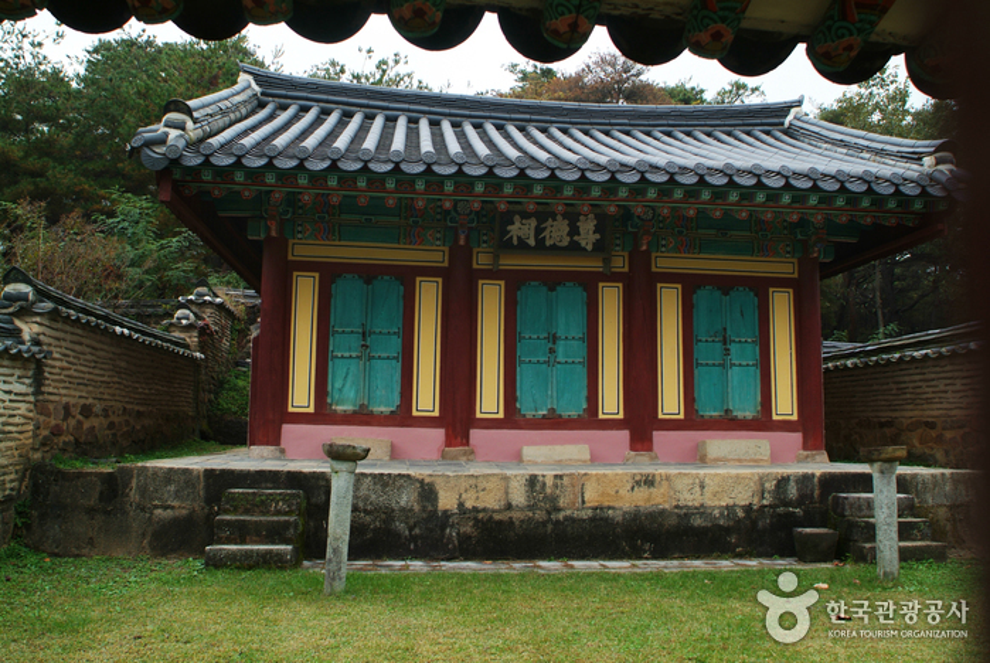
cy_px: 332
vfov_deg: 43.7
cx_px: 495
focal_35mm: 30
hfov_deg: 61.9
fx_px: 826
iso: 200
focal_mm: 20
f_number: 5.6
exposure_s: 1/125
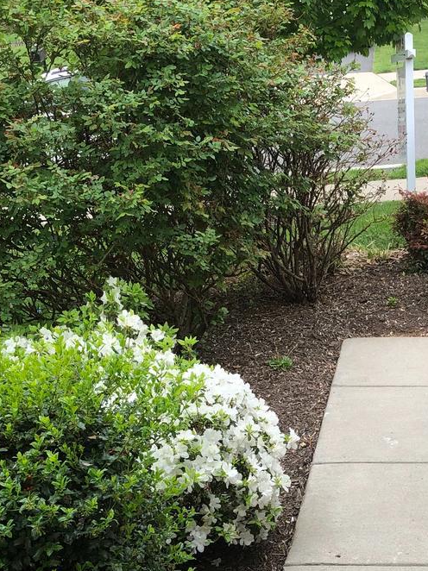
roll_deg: +2.7
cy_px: 462
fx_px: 1072
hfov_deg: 22.2
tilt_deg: -25.3
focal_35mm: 65
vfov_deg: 29.1
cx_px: 354
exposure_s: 1/232
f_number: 1.8
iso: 20
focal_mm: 4
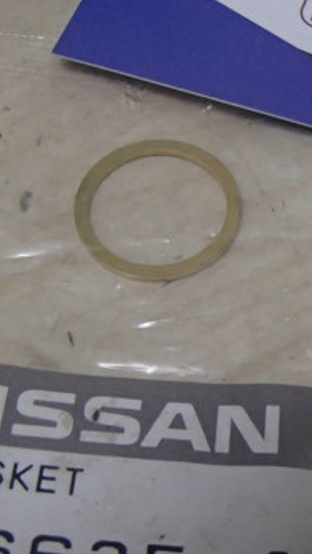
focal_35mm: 74
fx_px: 1087
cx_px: 307
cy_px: 310
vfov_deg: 28.6
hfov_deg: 16.0
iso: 800
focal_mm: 6.64
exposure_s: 1/80
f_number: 4.7
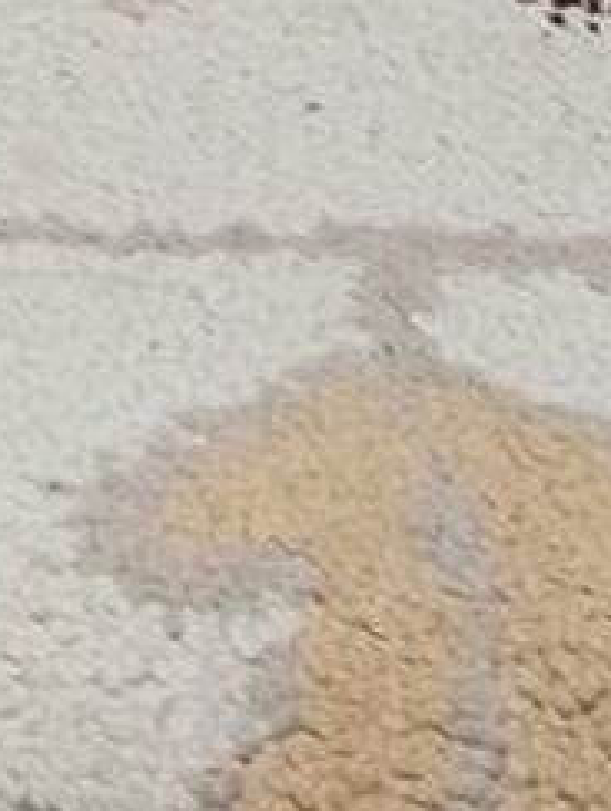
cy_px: 213
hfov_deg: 9.9
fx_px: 3448
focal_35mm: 147
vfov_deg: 13.4
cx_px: -166
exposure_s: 1/33.3
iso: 453
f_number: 1.8
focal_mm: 3.98
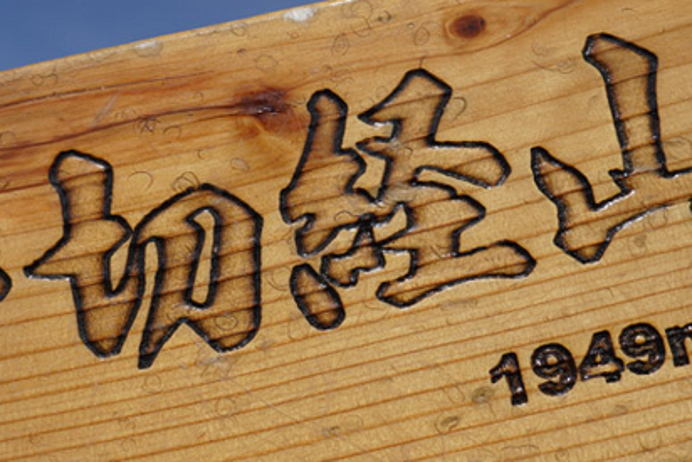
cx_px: 232
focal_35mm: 67
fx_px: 1288
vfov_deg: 20.3
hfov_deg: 29.9
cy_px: 244
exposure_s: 1/2500
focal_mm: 23
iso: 100
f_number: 4
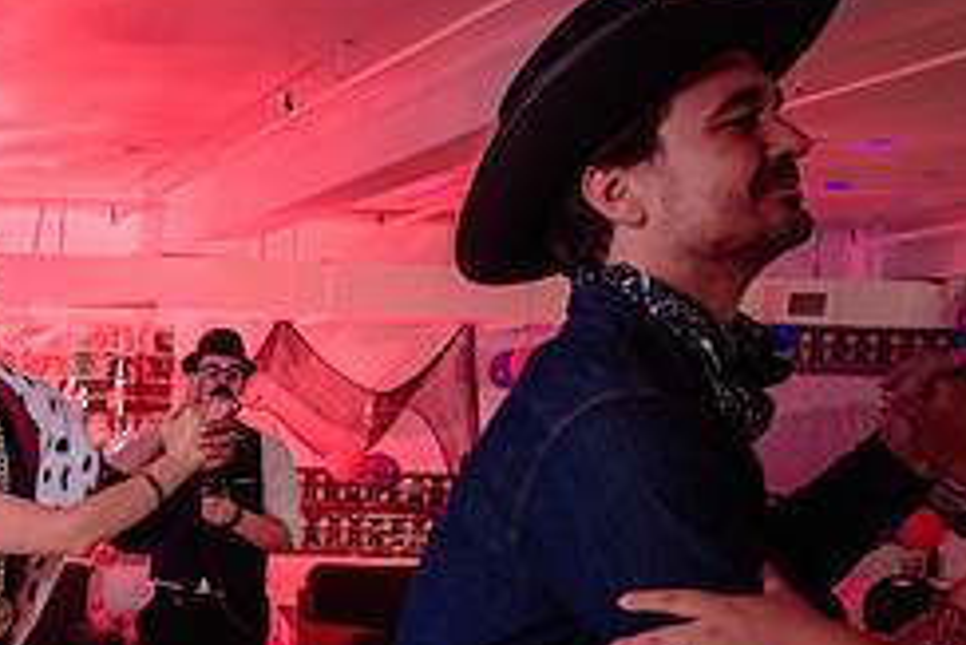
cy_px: 736
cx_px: -190
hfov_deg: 23.0
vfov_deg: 16.3
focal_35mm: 81
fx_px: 2175
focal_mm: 29
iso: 800
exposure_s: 1/100
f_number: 3.5
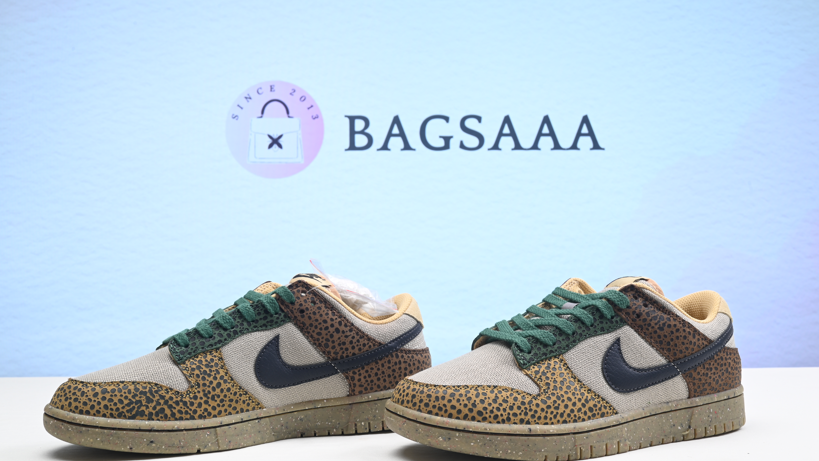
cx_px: 410
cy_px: 240
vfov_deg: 29.0
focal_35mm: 41
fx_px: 890
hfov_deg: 49.4
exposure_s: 1/2
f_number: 16
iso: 100
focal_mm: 39
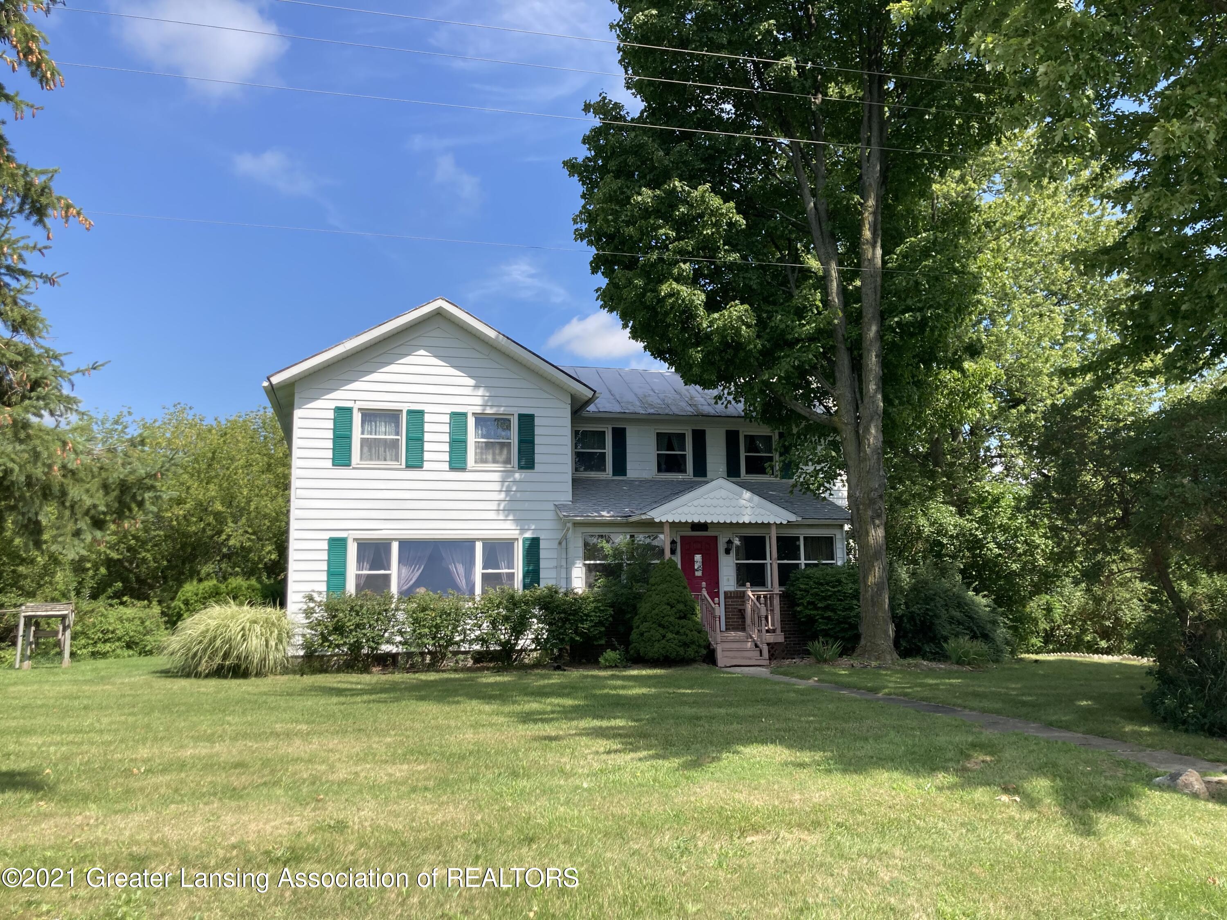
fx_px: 992
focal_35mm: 28
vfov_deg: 49.7
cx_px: 614
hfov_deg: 63.4
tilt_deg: +12.4
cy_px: 460
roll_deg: -0.3
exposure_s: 1/1263
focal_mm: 3.99
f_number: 1.8
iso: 20
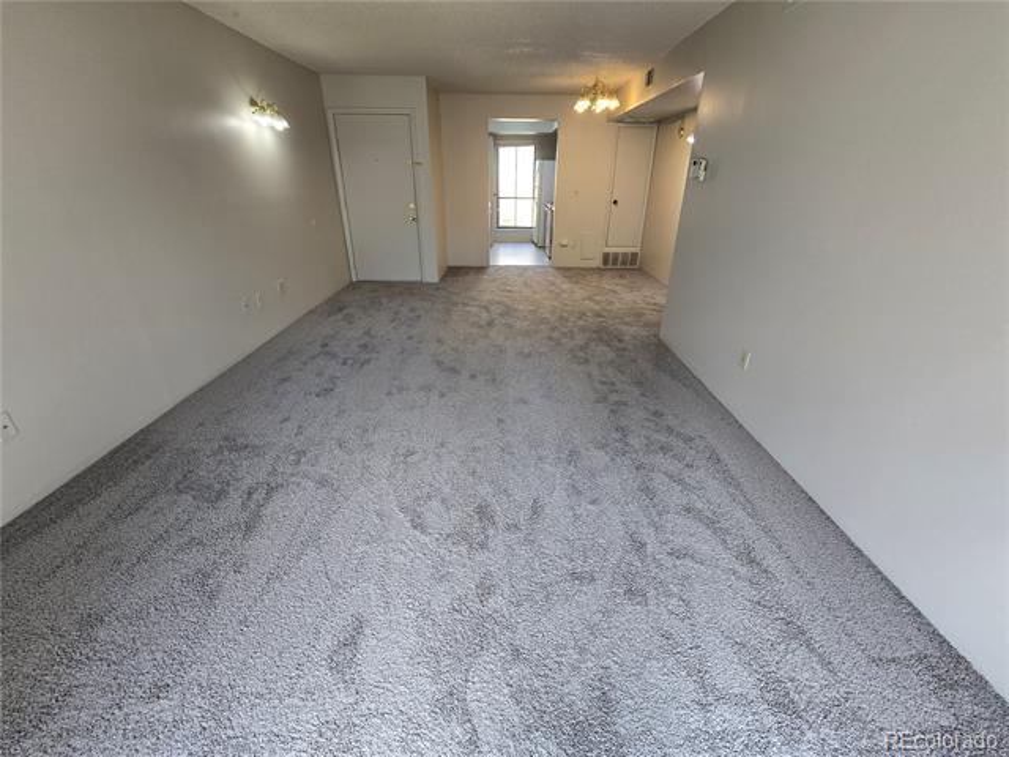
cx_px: 504
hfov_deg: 106.2
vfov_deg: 89.9
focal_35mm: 13
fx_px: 379
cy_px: 378
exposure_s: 1/60
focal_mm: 2.2
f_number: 2.2
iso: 100
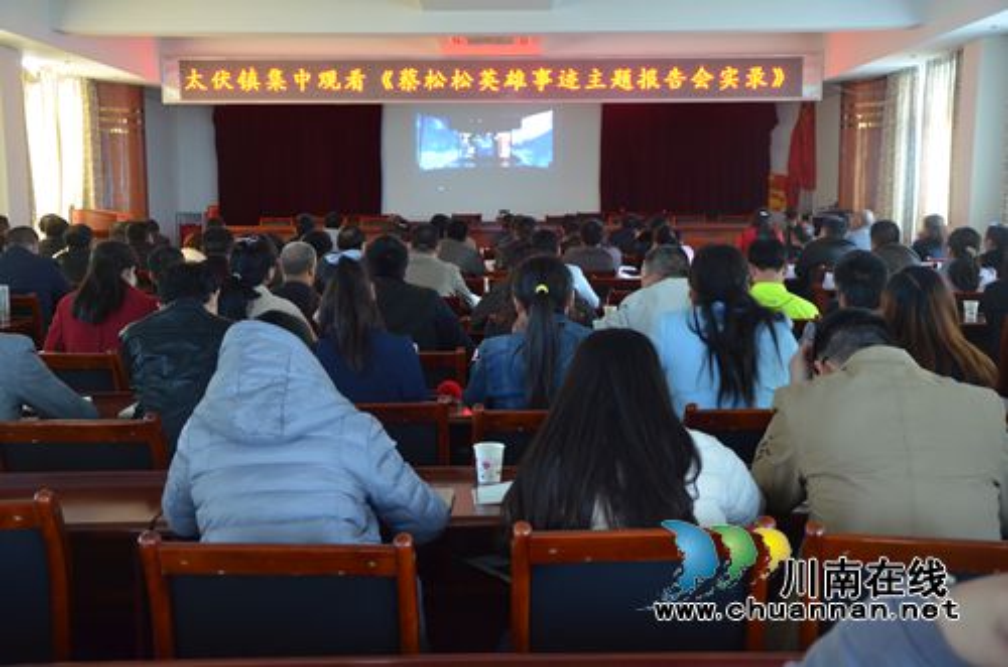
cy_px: 334
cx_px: 504
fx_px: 1257
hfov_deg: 43.7
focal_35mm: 45
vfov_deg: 29.7
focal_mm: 30
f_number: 4.2
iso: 1600
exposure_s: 1/13
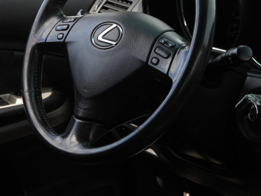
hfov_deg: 16.1
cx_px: 130
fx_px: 920
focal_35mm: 122
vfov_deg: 12.1
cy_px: 49
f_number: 3.5
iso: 100
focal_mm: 13.5
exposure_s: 1/250
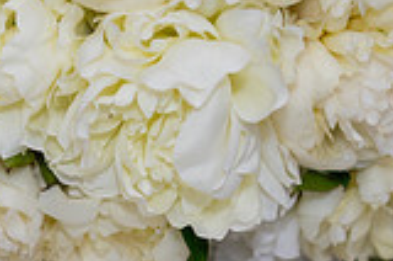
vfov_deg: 4.4
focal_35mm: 309
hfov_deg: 6.7
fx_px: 3367
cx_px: 88
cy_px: 368
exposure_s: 1/125
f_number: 2
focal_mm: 85
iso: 320
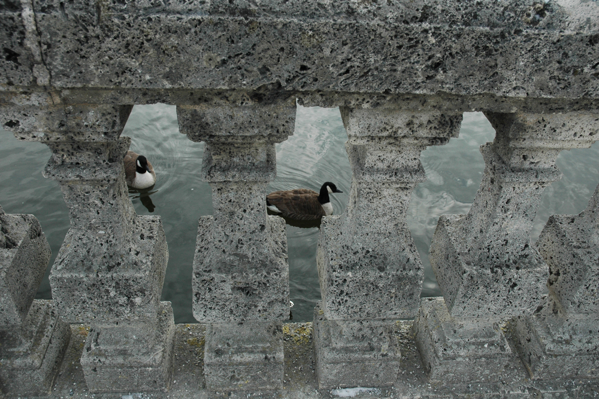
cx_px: 300
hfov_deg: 57.3
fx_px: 549
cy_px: 200
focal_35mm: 33
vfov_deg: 39.9
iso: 400
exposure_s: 1/200
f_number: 7.1
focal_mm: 22
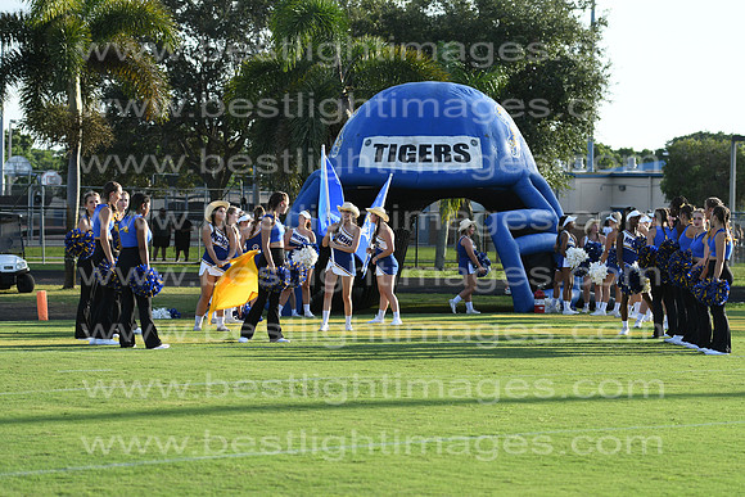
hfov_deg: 17.1
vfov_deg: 11.4
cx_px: 372
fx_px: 2484
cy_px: 248
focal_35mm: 120
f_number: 4
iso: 200
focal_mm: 80
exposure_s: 1/1600
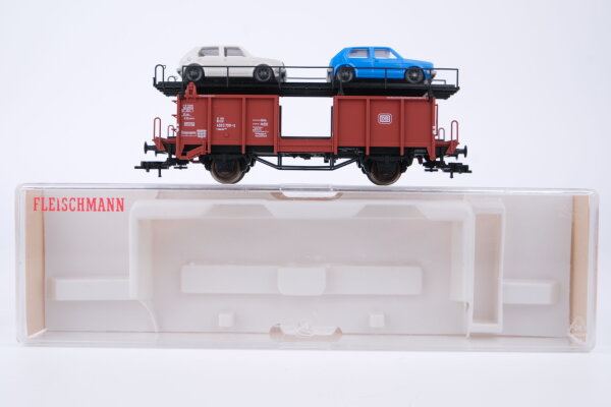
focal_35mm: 45
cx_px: 306
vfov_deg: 29.9
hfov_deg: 43.6
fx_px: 764
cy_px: 204
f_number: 10
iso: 320
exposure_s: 1/125
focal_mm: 30.2
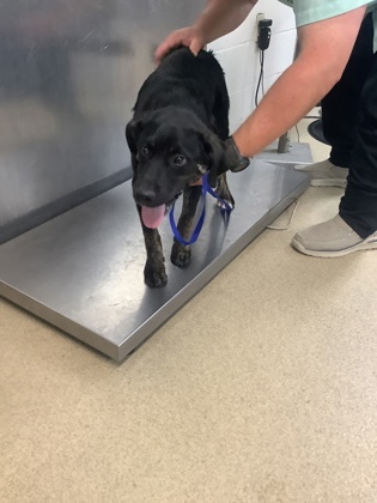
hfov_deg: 45.4
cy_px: 252
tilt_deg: -31.7
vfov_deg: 58.4
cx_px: 188
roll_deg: +1.4
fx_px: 450
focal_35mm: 31
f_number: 2.4
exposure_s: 1/60
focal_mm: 3.3
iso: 320
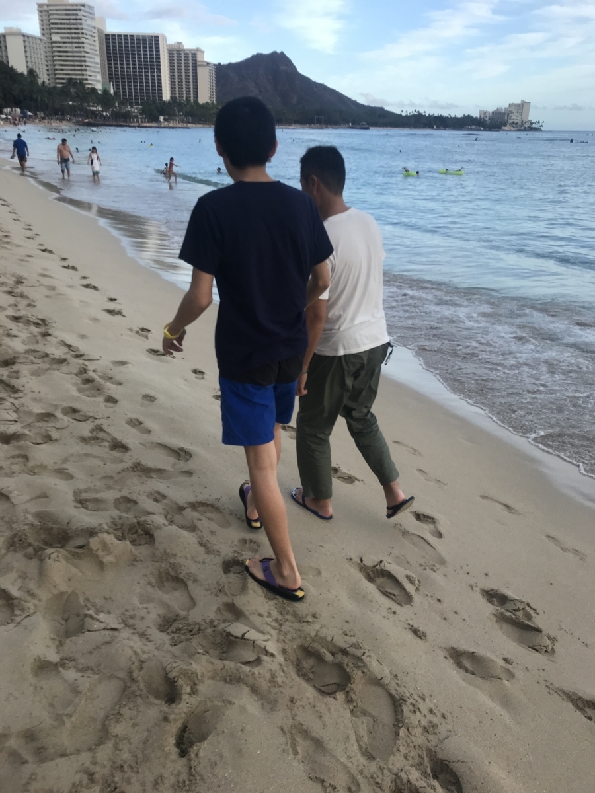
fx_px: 642
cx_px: 298
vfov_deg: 63.4
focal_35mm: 28
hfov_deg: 49.7
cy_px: 396
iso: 20
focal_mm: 3.99
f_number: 1.8
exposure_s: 1/742
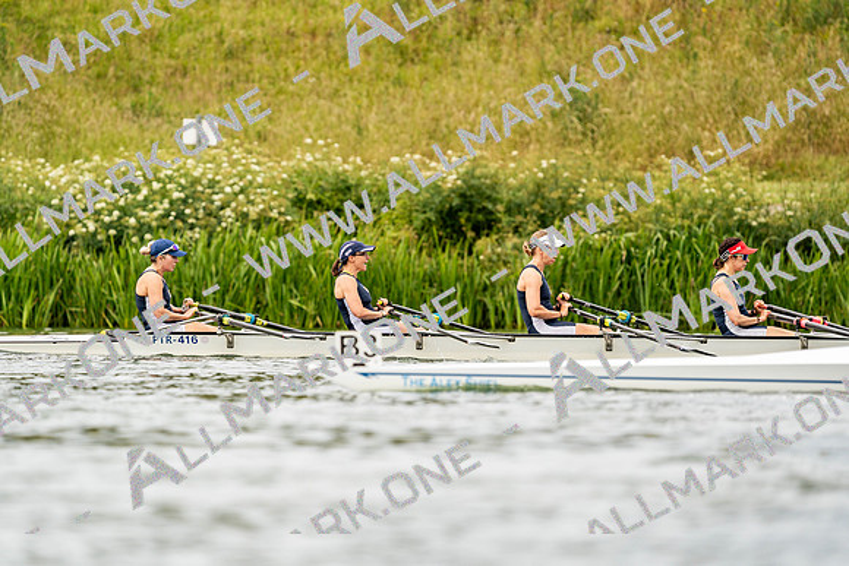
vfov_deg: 2.9
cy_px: 283
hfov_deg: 4.3
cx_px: 424
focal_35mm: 481
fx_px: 11346
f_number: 6.3
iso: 320
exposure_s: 1/2000
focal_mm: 481
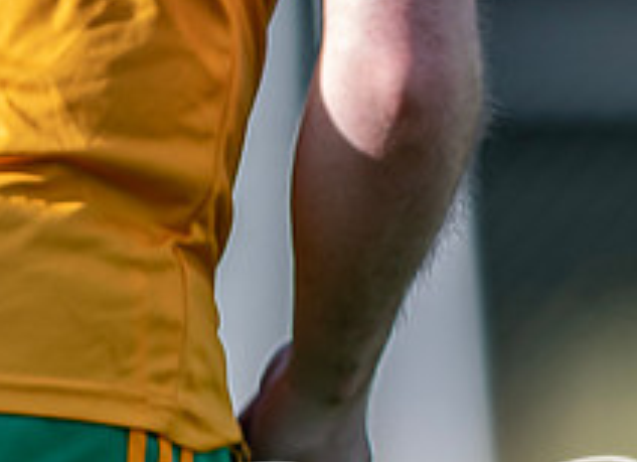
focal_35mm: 1723
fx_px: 31332
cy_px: 395
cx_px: 980
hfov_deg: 1.2
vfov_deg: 0.8
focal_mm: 300
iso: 200
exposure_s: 1/1600
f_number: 2.8
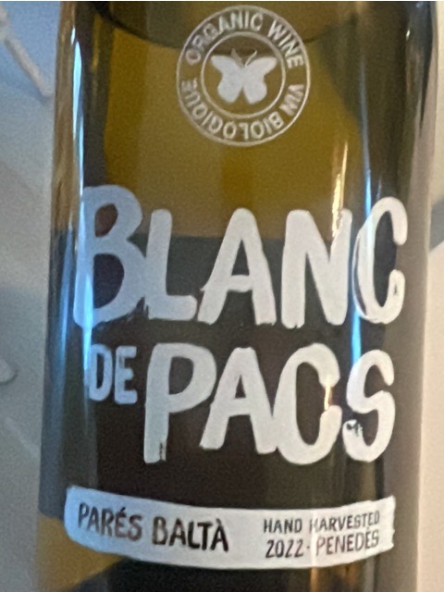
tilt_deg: -45.4
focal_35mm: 27
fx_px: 462
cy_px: 296
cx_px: 222
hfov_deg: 51.4
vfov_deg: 65.3
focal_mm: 1.54
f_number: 2.4
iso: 1600
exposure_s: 1/40
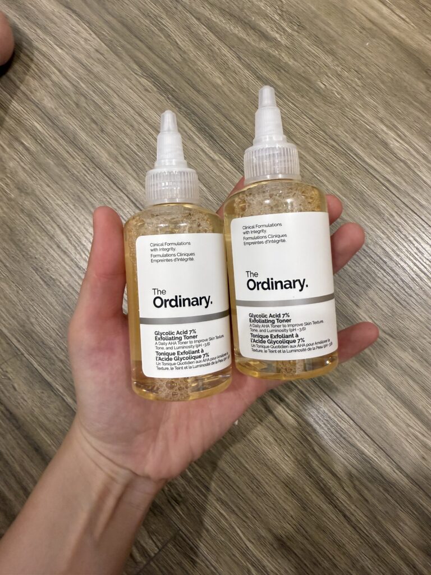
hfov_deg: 56.8
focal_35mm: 24
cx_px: 216
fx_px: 398
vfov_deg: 71.6
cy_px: 288
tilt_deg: -82.5
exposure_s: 1/50
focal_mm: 2.22
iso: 250
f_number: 2.2
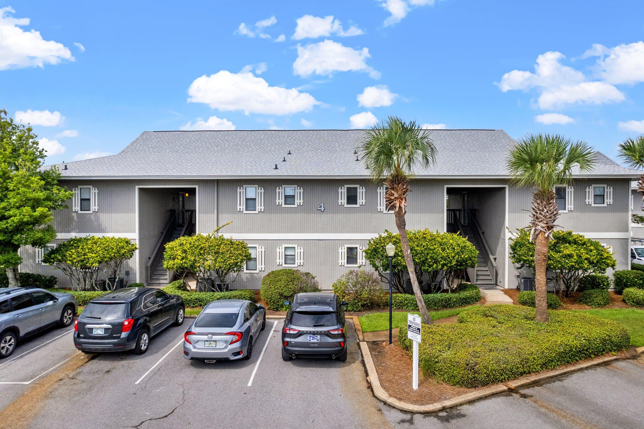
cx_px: 322
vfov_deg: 57.2
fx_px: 393
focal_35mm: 22
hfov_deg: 78.6
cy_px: 214
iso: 200
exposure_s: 1/3200
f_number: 2.8
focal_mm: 8.38
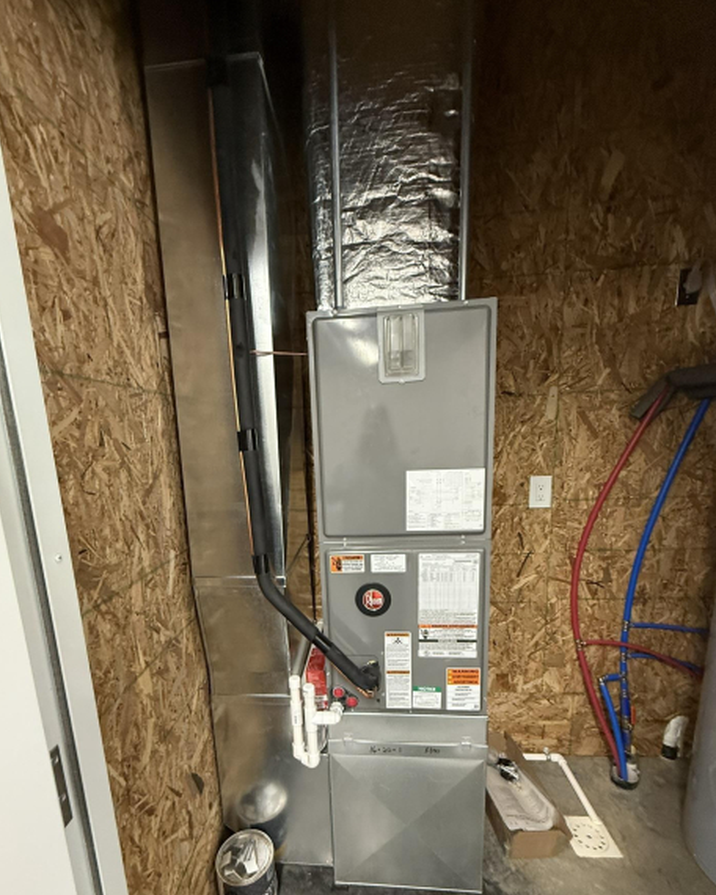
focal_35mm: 16
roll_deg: +2.8
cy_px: 521
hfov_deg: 80.2
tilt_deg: -11.1
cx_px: 328
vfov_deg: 92.3
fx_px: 424
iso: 400
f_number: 2.2
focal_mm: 2.22
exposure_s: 1/60
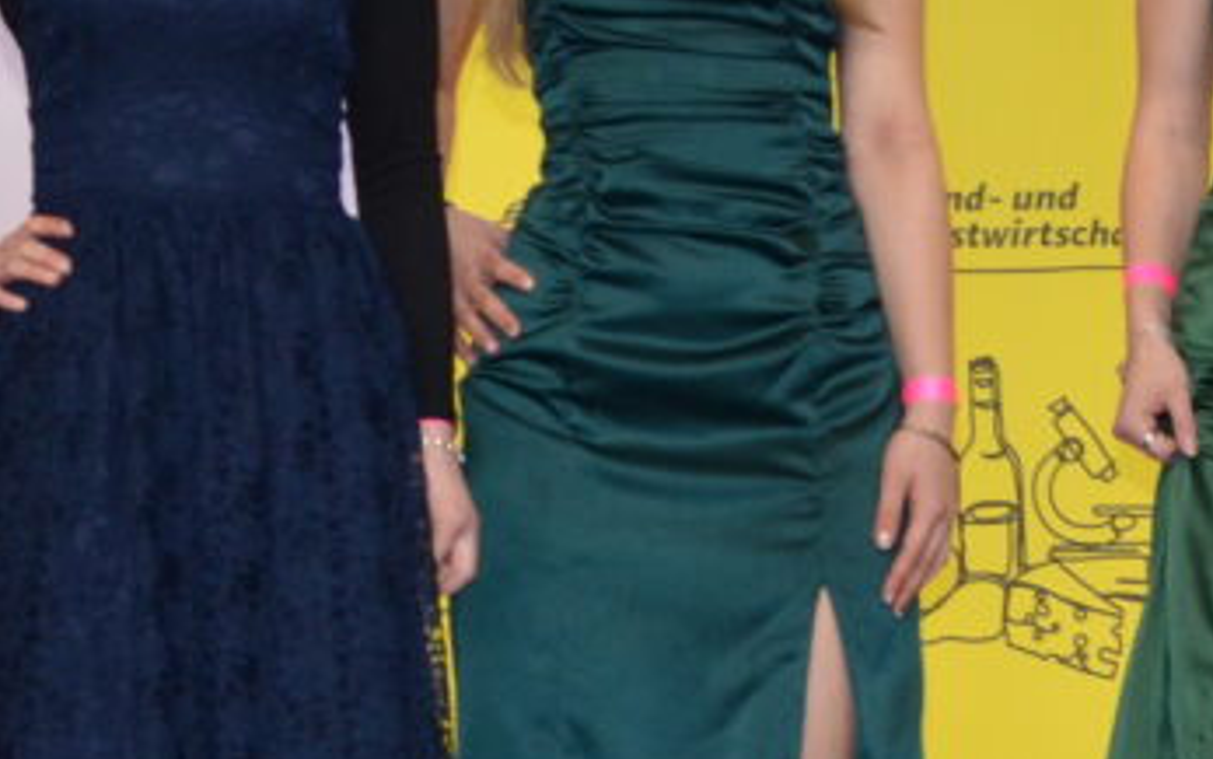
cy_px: 285
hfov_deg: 8.3
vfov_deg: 5.2
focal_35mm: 251
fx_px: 8299
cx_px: 1003
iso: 800
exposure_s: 1/60
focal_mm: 42
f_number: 4.8
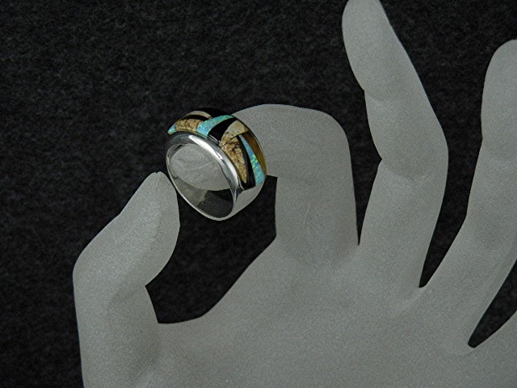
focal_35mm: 77
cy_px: 194
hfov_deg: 25.3
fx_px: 1150
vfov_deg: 19.1
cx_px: 258
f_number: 8.6
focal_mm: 13.9
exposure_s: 1/30
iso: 800
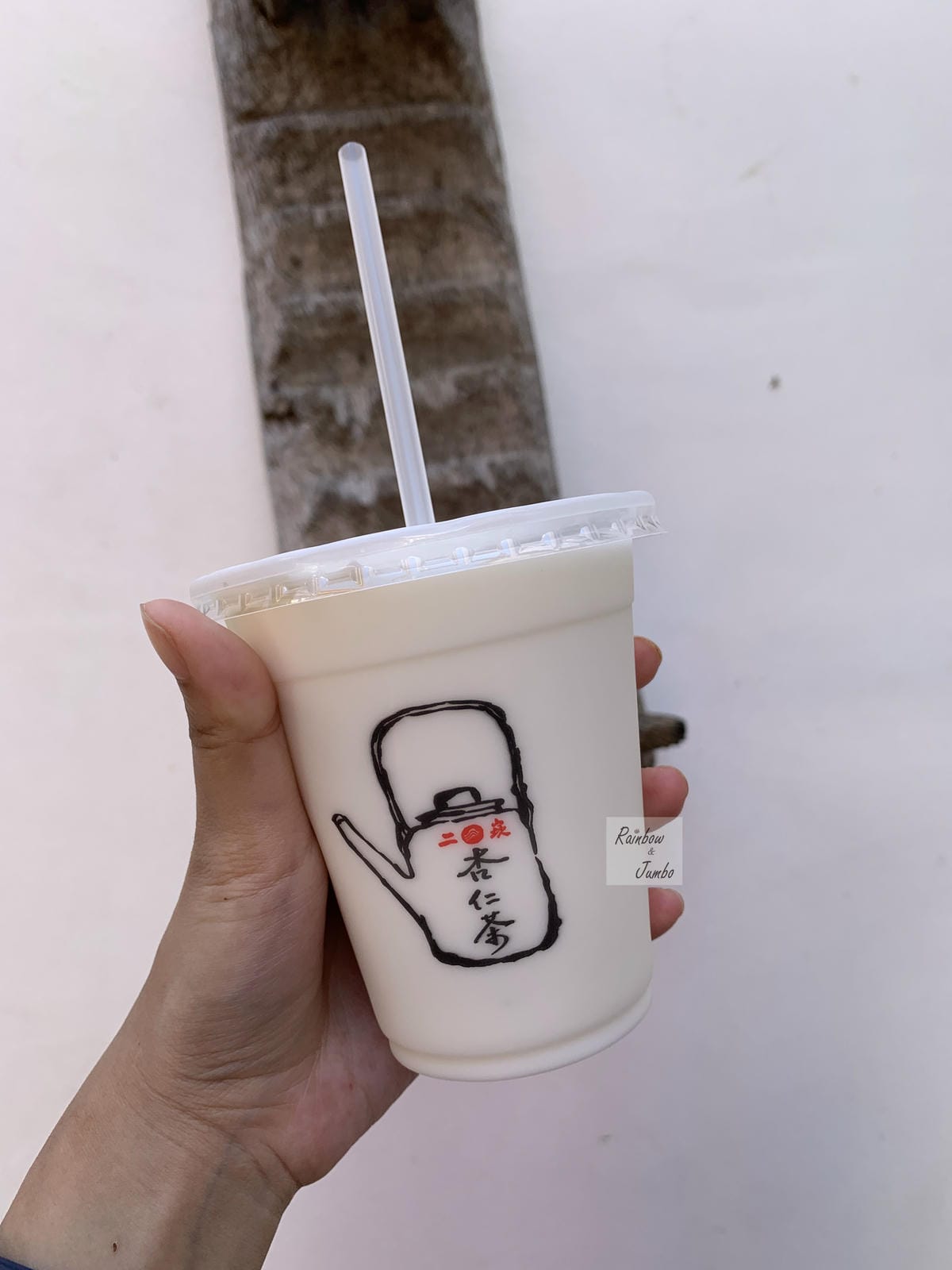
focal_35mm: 26
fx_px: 953
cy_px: 635
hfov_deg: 53.1
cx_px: 476
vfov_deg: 67.3
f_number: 1.8
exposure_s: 1/275
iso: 25
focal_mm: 4.25
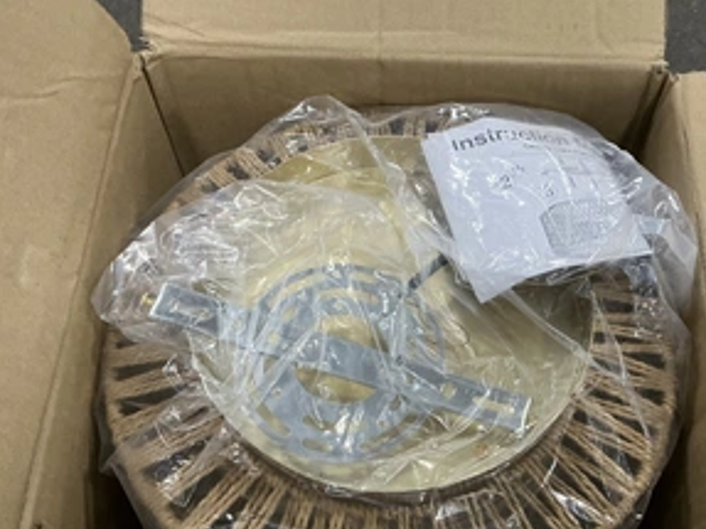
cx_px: 426
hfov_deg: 47.6
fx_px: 795
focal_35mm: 39
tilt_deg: -63.5
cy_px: 342
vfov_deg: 36.5
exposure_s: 1/60
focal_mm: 3
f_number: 1.8
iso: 200
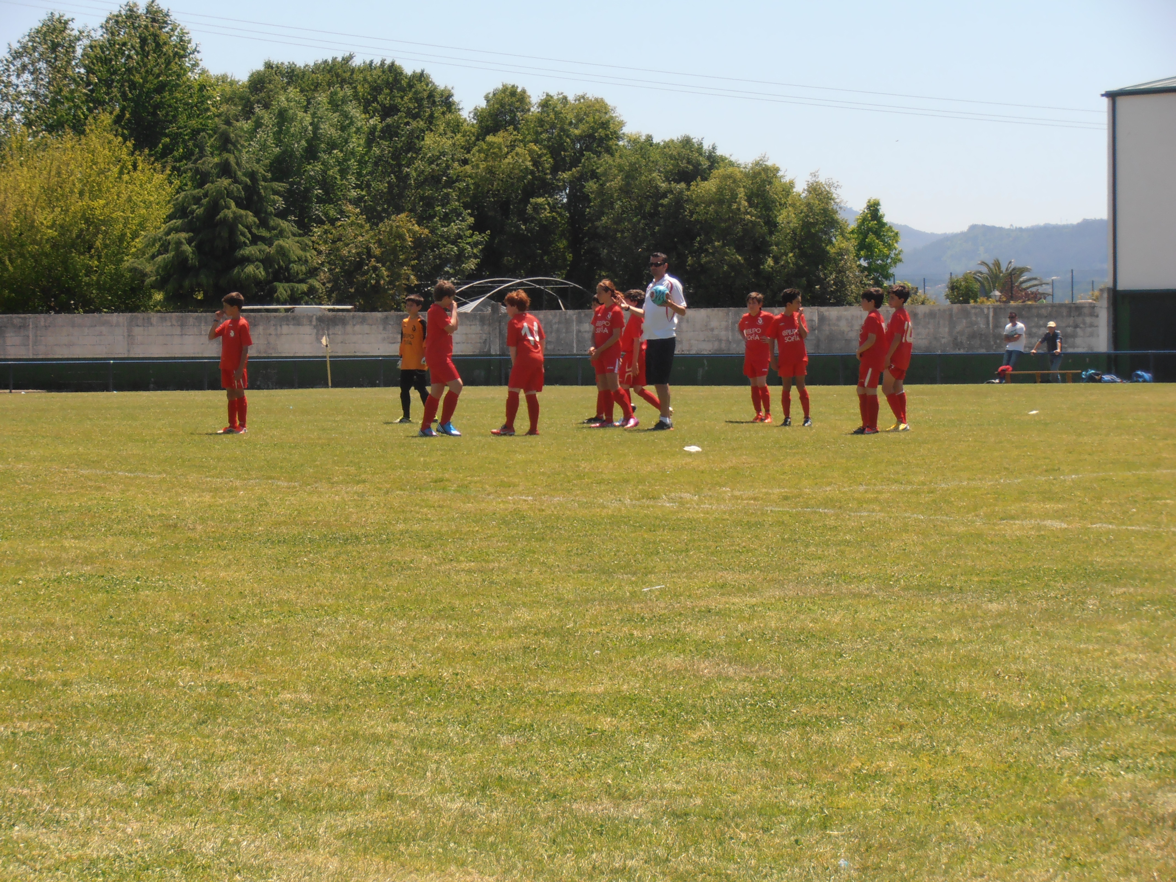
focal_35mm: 111
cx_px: 588
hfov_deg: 17.7
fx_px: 3771
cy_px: 441
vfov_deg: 13.3
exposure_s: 1/400
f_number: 5.5
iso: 80
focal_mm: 19.64
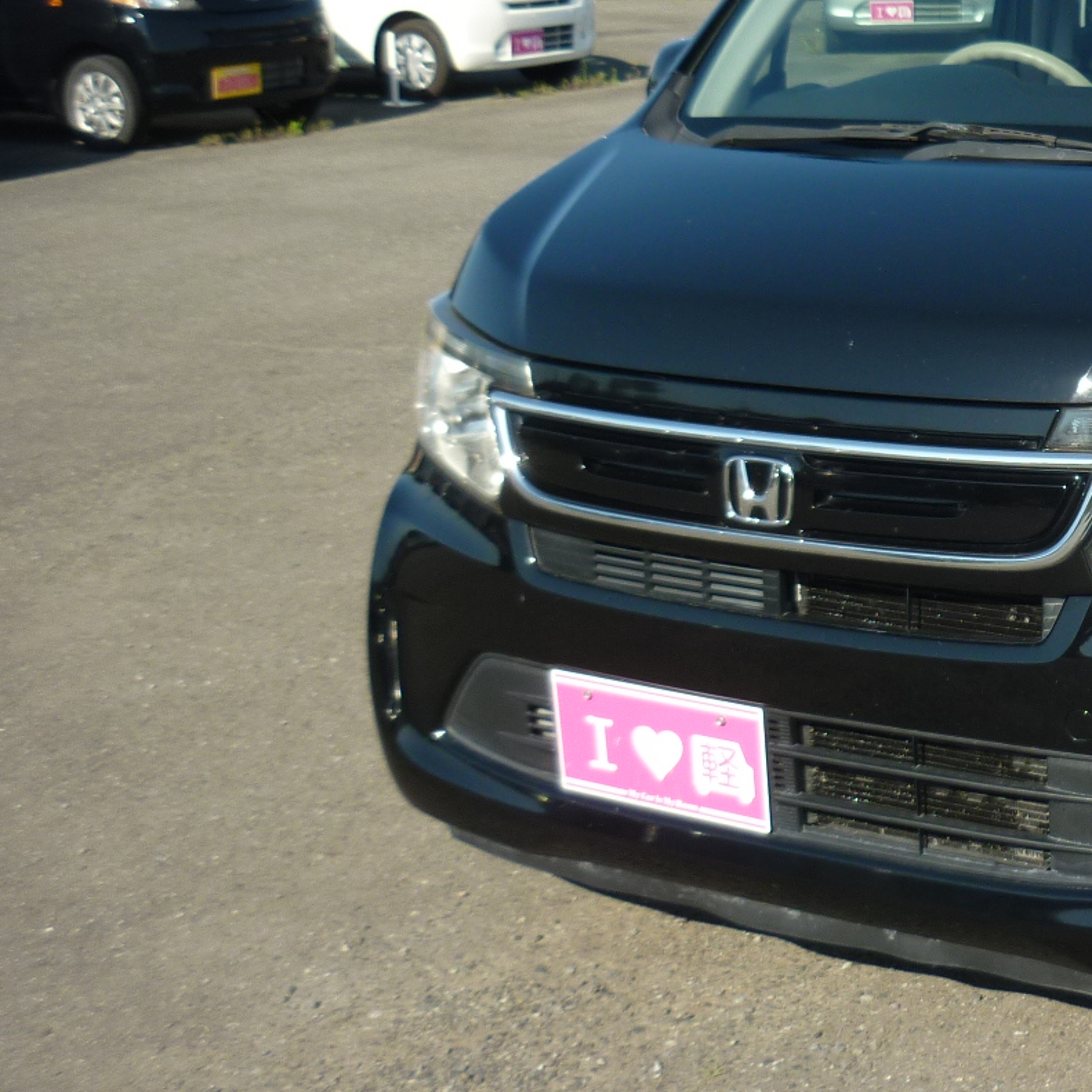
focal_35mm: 59
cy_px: 422
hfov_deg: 27.6
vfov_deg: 29.0
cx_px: 1067
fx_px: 2106
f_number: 2.8
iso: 80
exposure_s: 1/800
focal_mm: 5.5
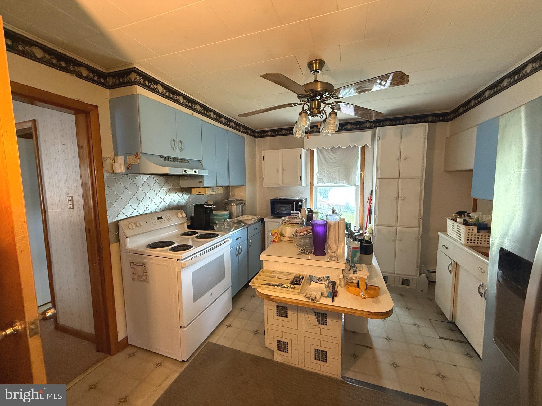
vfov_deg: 85.7
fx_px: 219
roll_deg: +0.6
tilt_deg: -4.8
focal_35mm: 14
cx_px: 271
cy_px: 203
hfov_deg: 102.1
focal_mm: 2.22
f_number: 2.2
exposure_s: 1/60
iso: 500
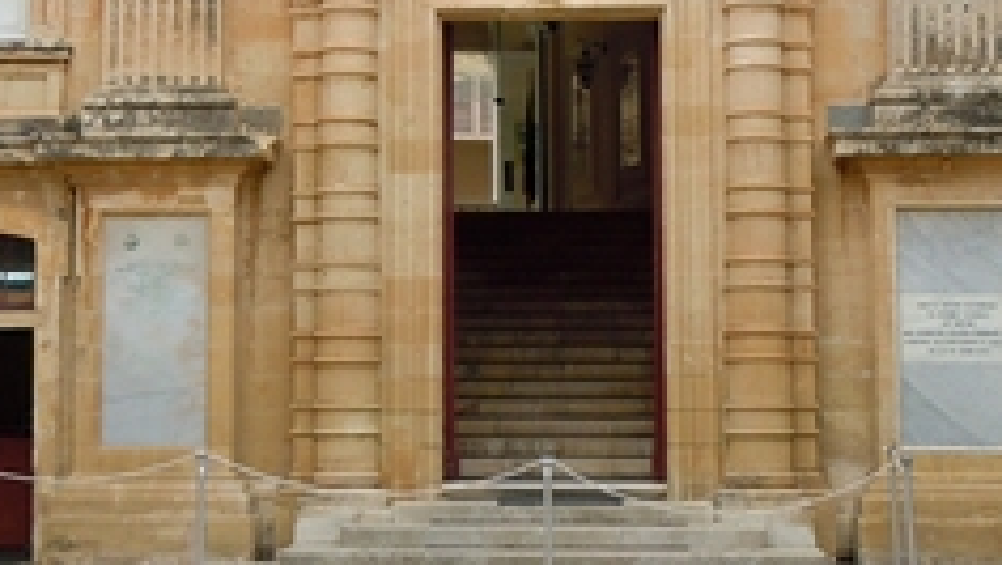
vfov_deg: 14.5
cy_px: 110
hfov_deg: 25.6
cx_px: 446
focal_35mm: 83
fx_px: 2206
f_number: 3.5
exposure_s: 1/400
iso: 100
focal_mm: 5.4
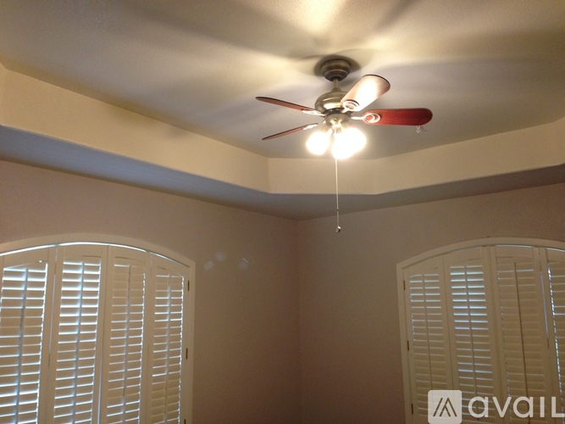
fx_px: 539
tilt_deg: +11.0
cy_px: 212
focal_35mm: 33
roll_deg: +0.1
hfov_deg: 55.4
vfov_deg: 42.9
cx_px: 282
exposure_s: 1/20
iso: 125
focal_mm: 4.12
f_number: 2.4
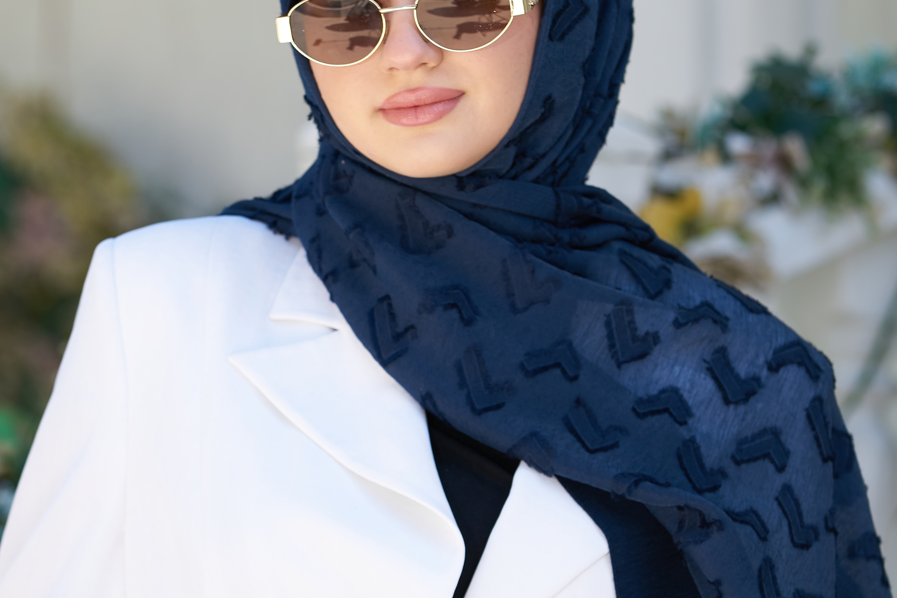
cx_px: 448
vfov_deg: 7.9
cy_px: 313
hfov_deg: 11.8
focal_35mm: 174
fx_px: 4335
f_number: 4
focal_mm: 115
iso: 100
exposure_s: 1/250
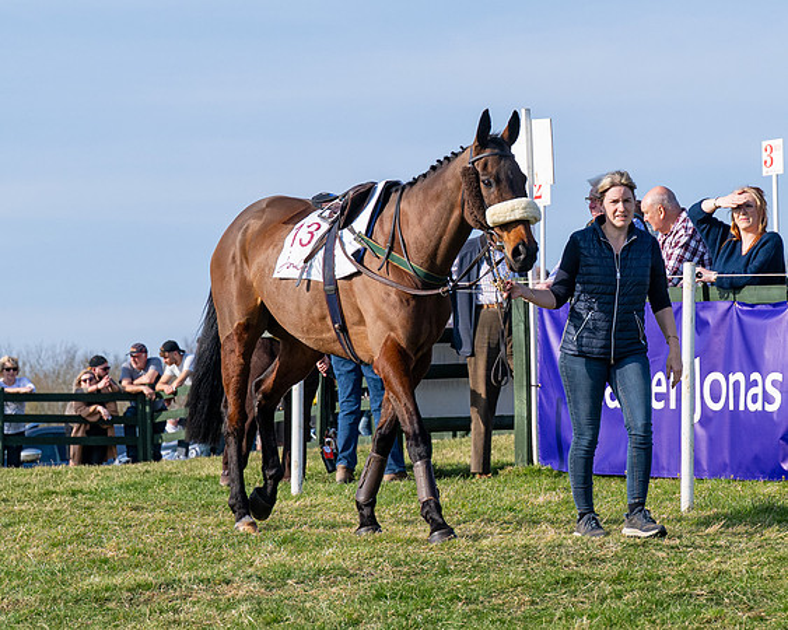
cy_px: 225
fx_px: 4226
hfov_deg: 10.6
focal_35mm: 181
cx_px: 506
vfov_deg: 8.5
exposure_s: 1/2000
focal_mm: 70
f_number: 4.5
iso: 200
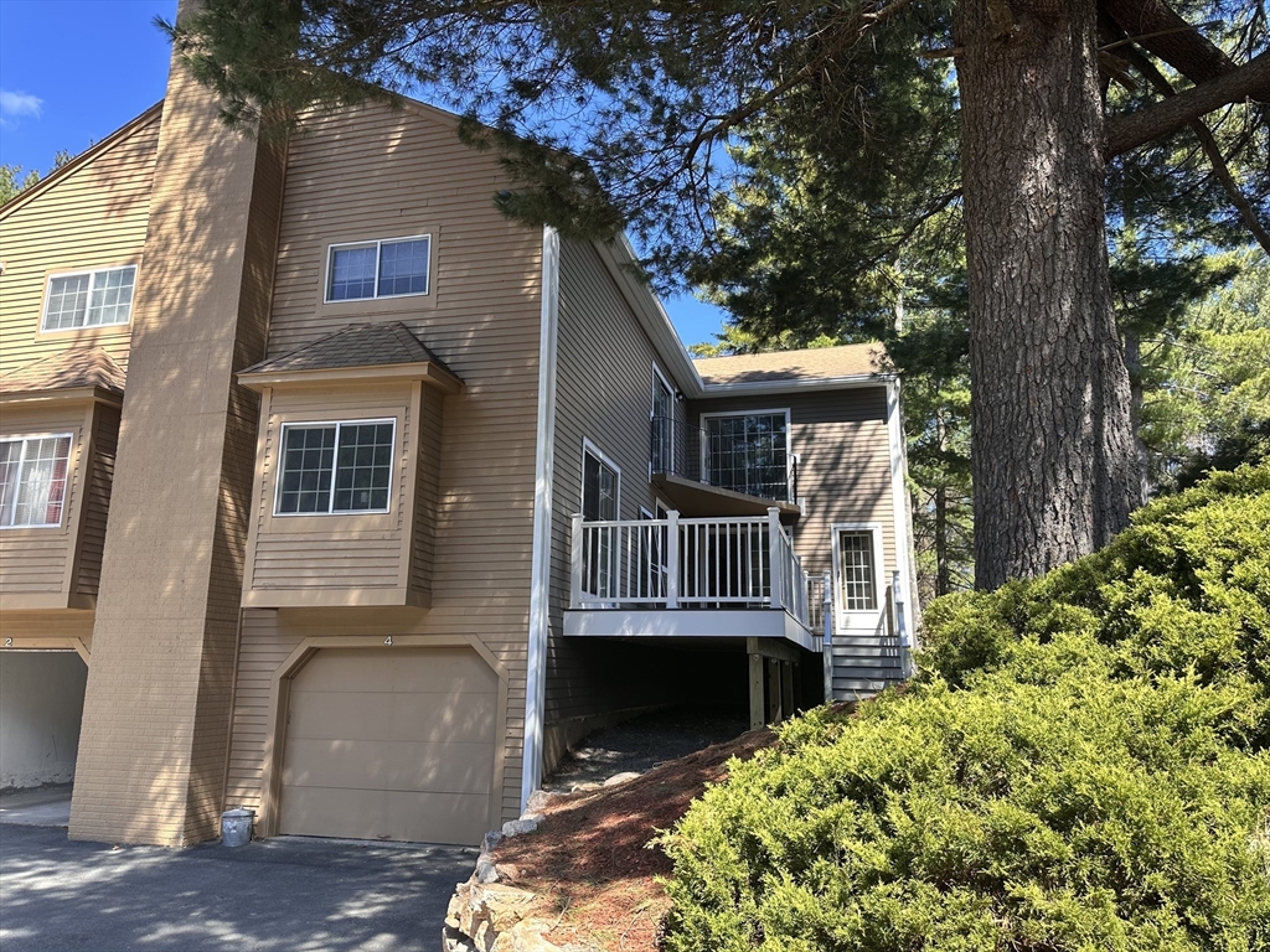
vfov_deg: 56.8
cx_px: 635
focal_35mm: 24
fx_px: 881
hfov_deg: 71.6
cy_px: 476
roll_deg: -1.0
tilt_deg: +12.6
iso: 80
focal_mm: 6.86
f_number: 1.78
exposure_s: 1/694
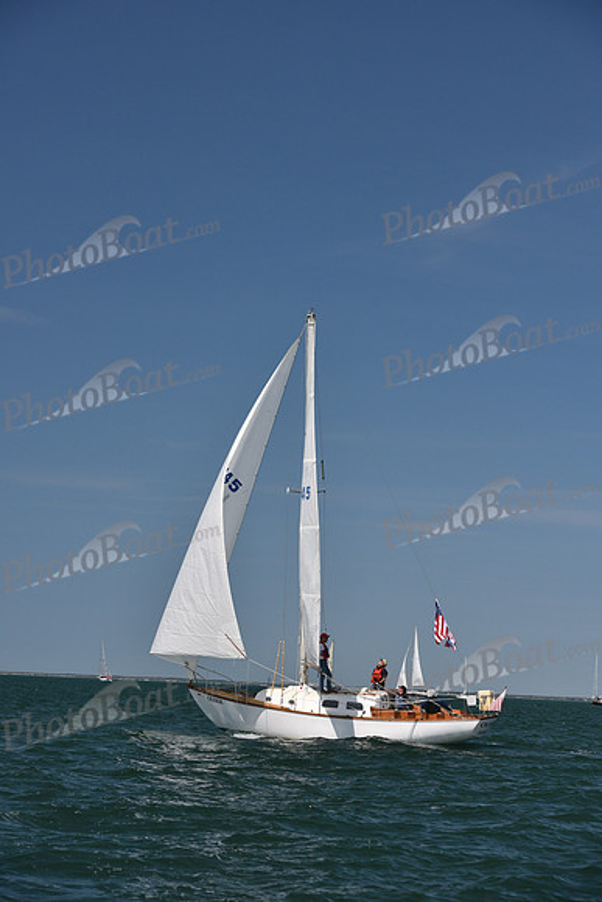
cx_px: 301
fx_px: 2381
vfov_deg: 21.5
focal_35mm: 95
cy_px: 451
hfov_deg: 14.4
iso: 320
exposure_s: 1/1000
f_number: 6.3
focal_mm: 95
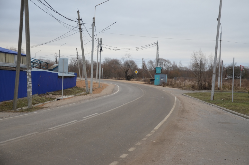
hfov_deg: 29.9
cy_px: 82
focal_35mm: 68
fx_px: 466
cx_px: 124
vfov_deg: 20.1
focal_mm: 45
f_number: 5
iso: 400
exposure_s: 1/100
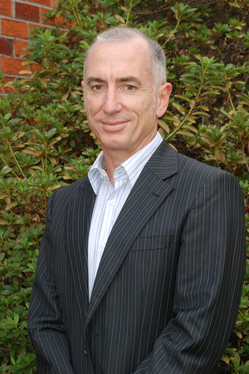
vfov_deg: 21.7
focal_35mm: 94
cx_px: 124
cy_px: 187
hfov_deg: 14.5
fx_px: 975
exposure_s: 1/60
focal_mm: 62
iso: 800
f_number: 5.3
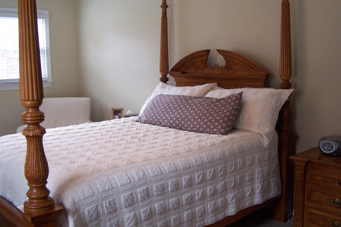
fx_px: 379
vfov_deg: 33.4
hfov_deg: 48.5
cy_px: 98
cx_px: 171
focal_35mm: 40
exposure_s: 1/25
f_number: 2.8
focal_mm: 6.3
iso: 140
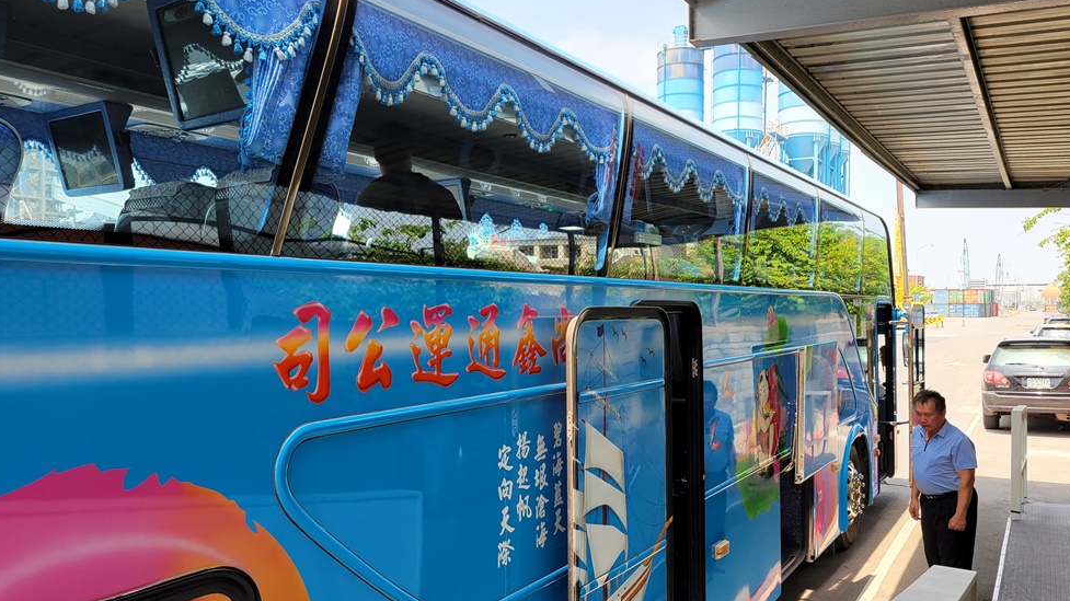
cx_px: 537
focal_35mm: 29
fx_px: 823
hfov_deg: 66.1
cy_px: 312
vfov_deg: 40.1
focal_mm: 5.4
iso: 40
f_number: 1.8
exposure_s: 1/347
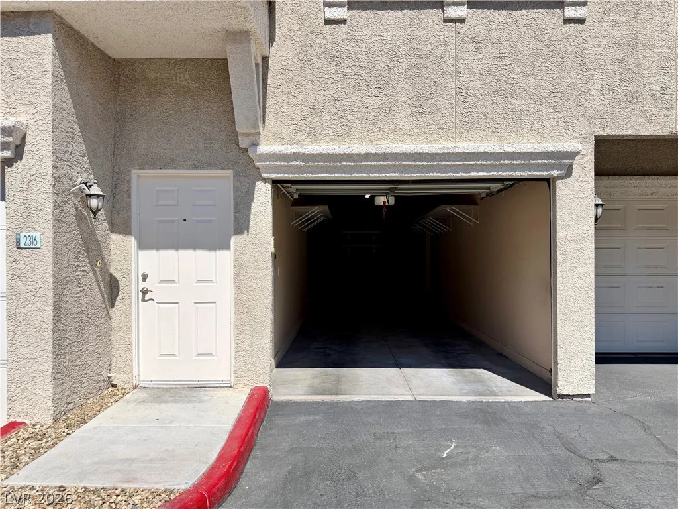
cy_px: 254
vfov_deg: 56.8
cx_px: 339
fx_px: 470
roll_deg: +0.0
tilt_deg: -0.1
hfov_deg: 71.6
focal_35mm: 24
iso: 80
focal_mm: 6.76
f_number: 1.78
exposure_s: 1/4673
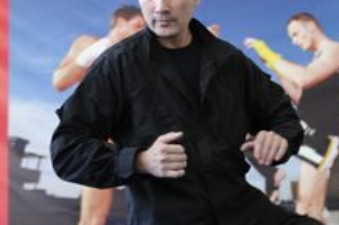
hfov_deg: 17.8
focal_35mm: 109
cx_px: 409
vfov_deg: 12.5
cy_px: 182
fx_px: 1026
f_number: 2.8
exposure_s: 1/160
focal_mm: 34
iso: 500
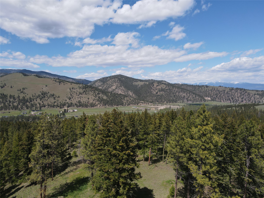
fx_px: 183
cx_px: 132
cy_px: 99
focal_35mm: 24
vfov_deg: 56.8
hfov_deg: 71.6
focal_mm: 4.5
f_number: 2.8
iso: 110
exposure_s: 1/1000
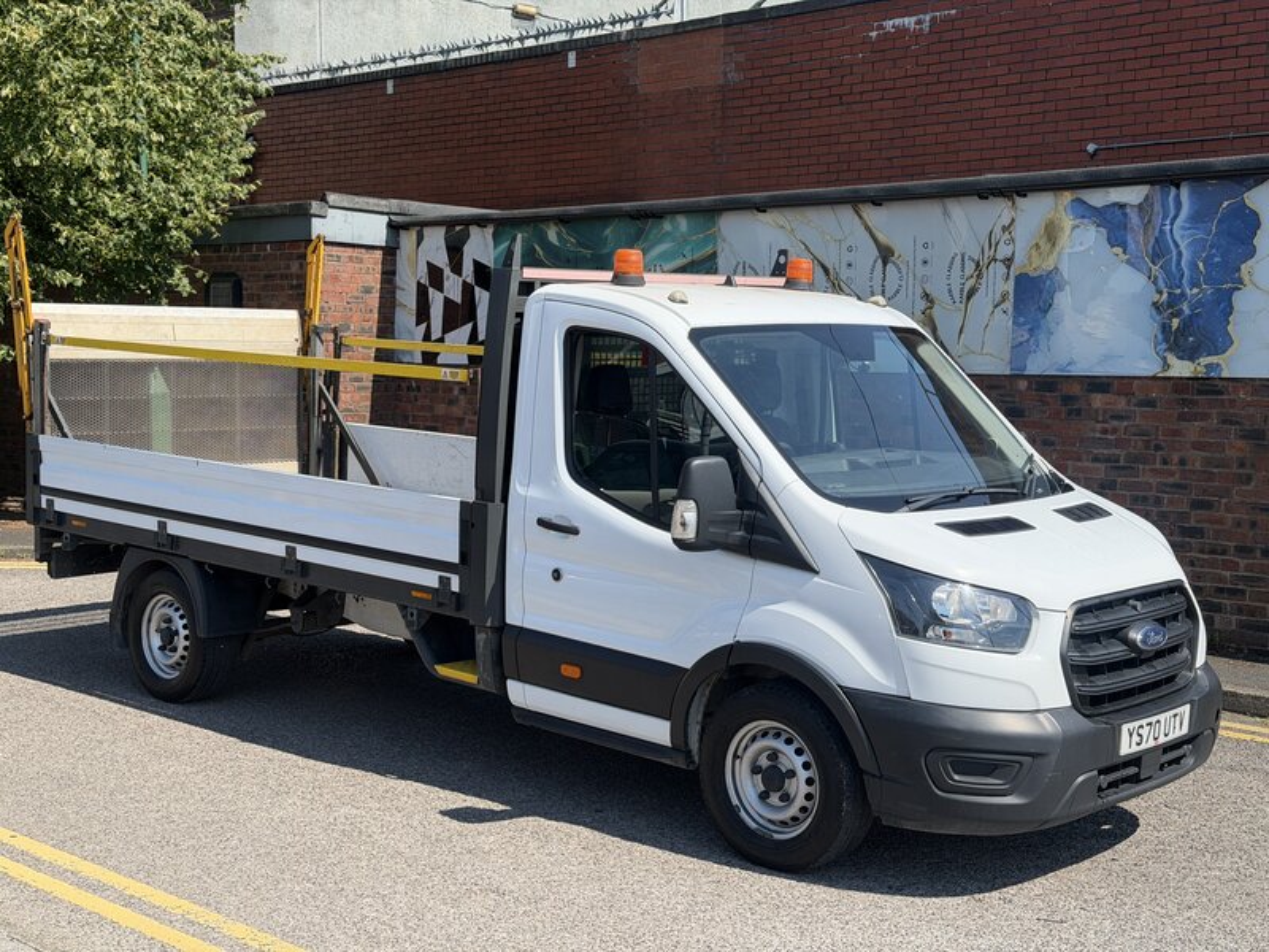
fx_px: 1760
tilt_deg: -1.9
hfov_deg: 39.7
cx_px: 634
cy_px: 476
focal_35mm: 48
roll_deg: -2.8
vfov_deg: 30.3
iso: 80
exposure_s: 1/4329
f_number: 1.78
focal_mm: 6.76
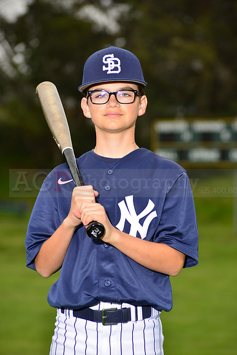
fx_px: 1678
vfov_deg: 12.1
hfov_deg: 8.1
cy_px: 178
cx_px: 118
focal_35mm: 170
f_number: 6.3
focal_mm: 170
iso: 200
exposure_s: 1/200
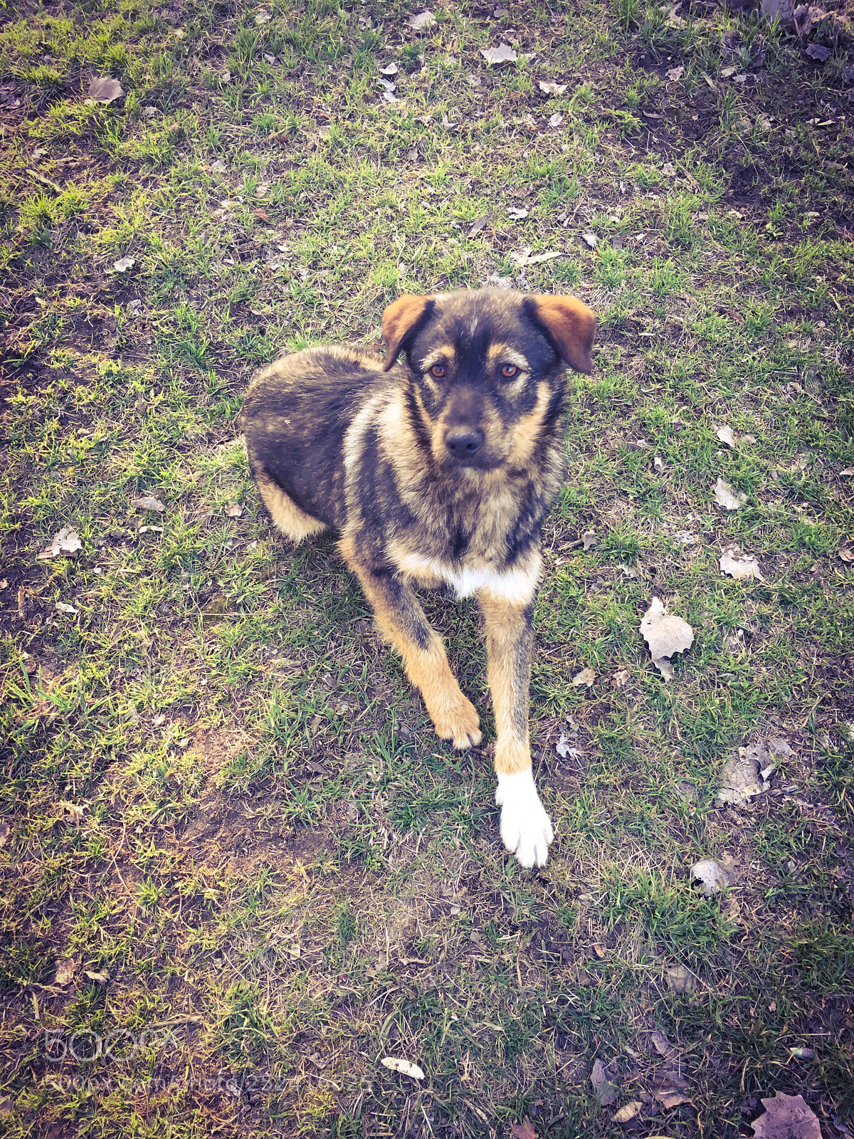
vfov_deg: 61.7
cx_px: 427
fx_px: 954
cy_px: 570
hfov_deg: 48.2
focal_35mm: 29
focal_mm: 4.15
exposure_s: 1/33
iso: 25
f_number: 2.2
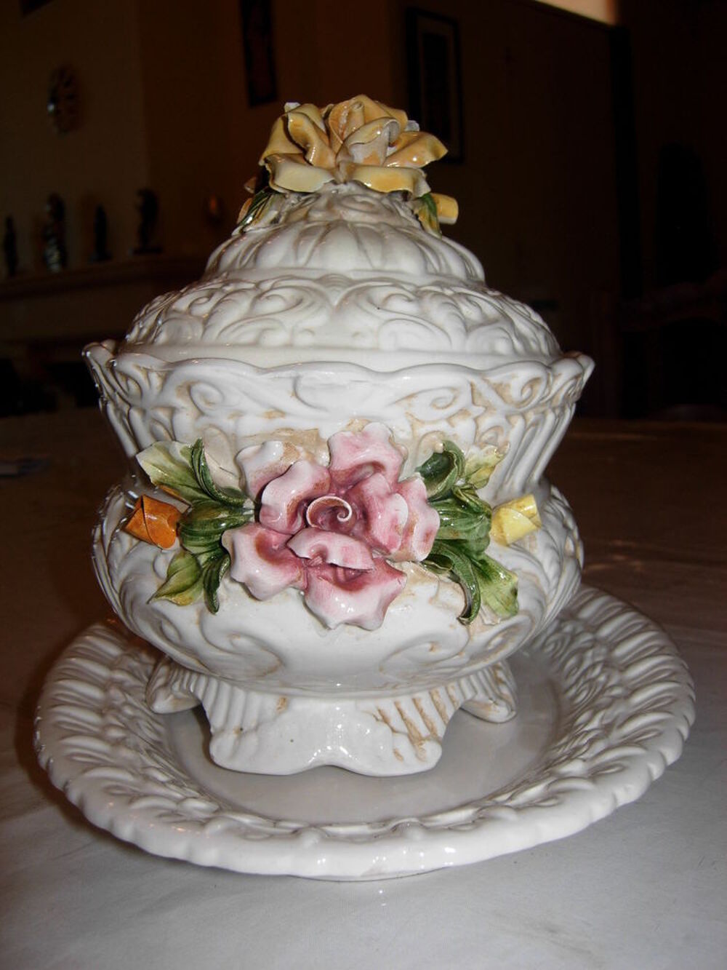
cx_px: 364
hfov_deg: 39.7
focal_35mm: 36
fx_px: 1008
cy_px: 485
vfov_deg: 51.4
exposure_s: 1/45.2
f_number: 3.8
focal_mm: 7.5
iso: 50
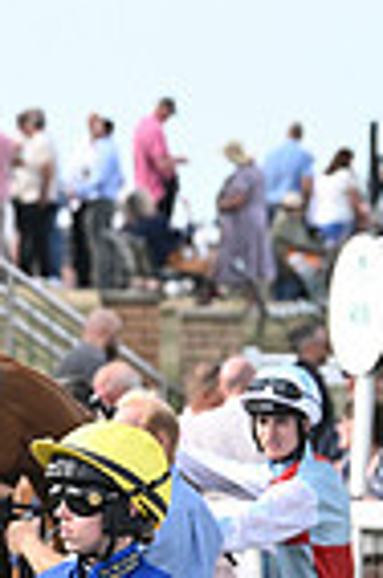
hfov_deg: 2.2
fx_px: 9862
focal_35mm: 615
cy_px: 633
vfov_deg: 3.4
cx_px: -713
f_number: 5.6
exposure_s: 1/800
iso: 400
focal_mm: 150
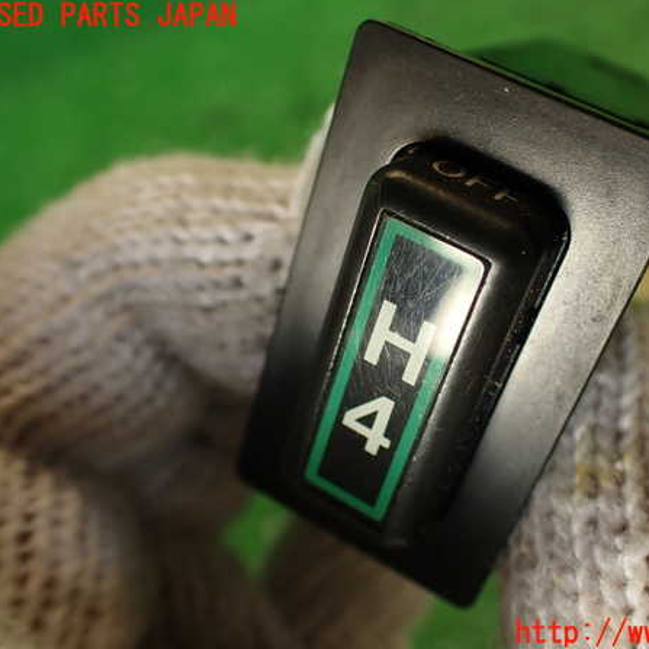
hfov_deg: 43.5
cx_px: 408
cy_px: 325
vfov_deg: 43.9
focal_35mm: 38
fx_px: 806
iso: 125
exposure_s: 1/60
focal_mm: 5.79
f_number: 2.4
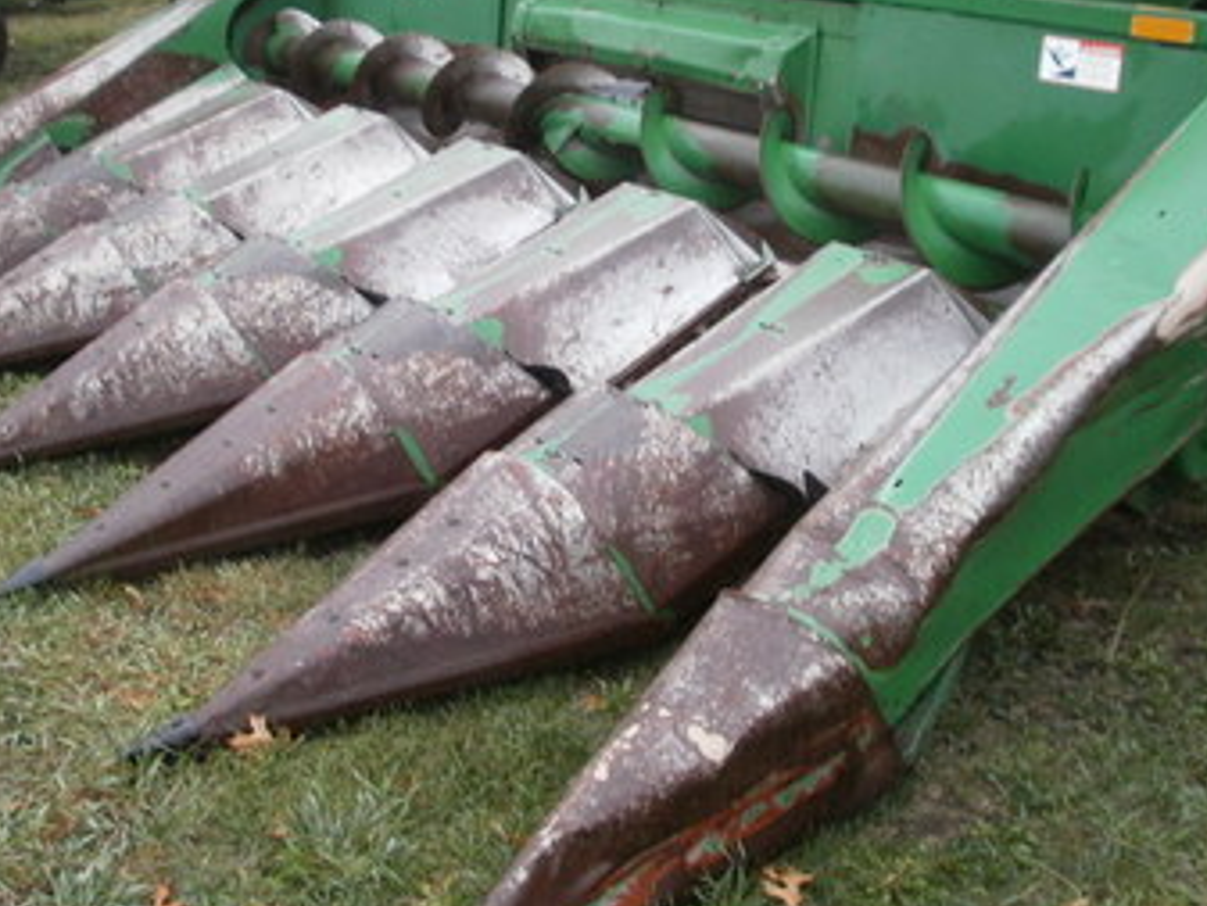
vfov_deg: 34.3
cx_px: 616
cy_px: 365
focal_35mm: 42
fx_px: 1465
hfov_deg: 44.8
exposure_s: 1/60
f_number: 2.6
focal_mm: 4.65
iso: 100
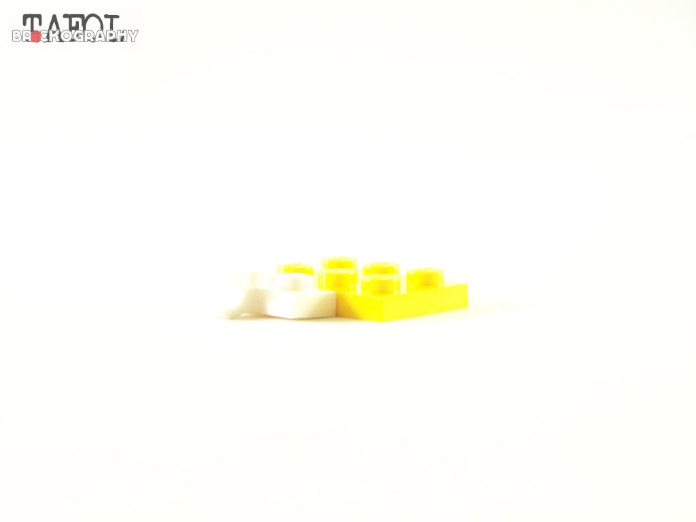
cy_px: 261
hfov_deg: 15.4
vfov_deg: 11.6
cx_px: 348
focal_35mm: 128
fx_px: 2574
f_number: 3.2
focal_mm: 21.2
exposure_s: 1/45
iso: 400
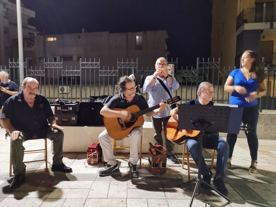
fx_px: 215
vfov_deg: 51.4
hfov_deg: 65.3
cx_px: 138
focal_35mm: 27
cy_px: 104
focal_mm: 4.75
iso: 800
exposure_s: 1/25
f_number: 1.8
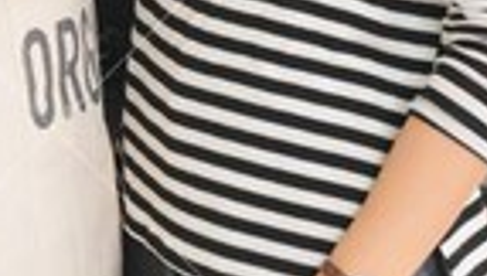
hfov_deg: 8.0
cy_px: -285
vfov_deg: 4.5
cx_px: 51
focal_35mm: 267
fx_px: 3454
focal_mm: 50
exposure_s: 1/160
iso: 400
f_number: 4
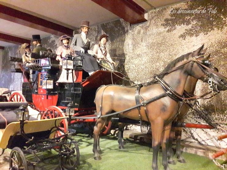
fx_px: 184
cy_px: 85
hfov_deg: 63.4
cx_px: 114
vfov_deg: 49.7
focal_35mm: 28
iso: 800
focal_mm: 3.7
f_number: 1.9
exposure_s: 1/17
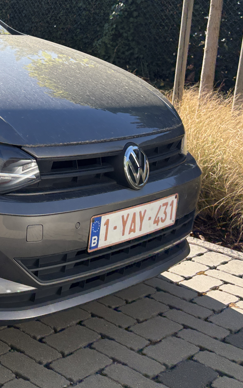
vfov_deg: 34.0
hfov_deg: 19.1
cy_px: 111
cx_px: -127
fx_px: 625
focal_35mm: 59
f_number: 1.6
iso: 64
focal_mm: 5.96
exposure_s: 1/2141
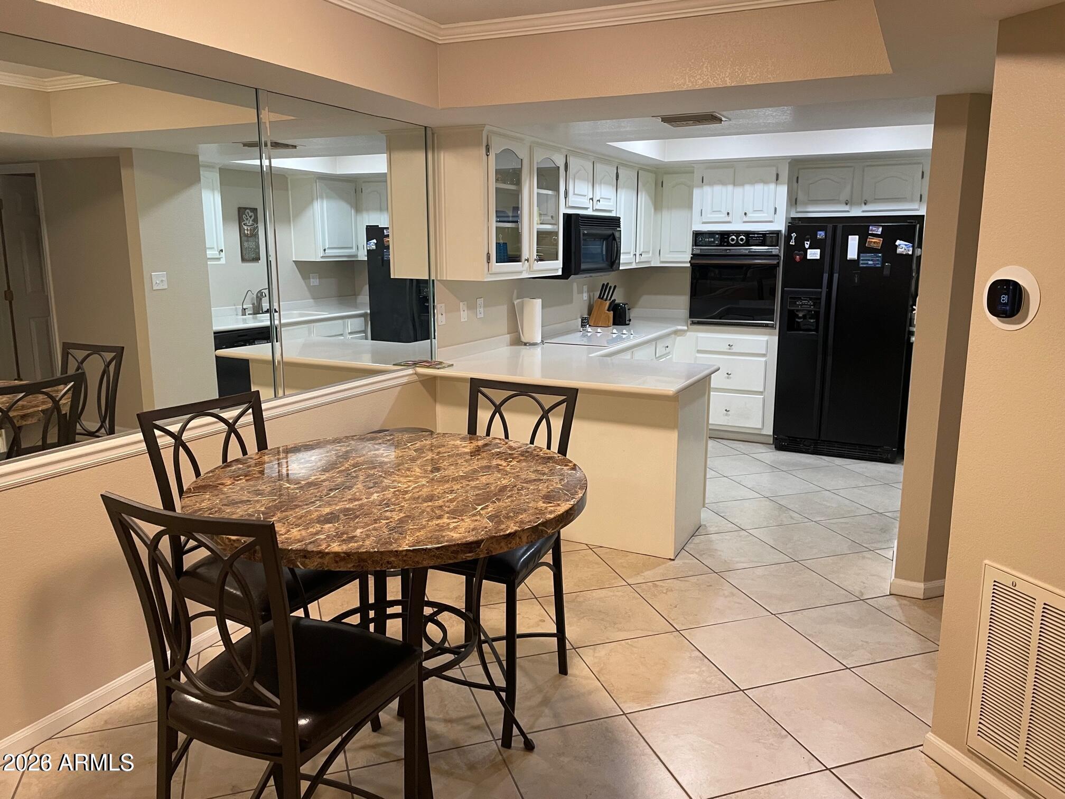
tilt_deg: -10.4
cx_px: 532
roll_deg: +0.9
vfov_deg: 53.1
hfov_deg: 67.3
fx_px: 800
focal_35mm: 26
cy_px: 400
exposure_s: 1/60
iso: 160
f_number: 1.6
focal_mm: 4.2
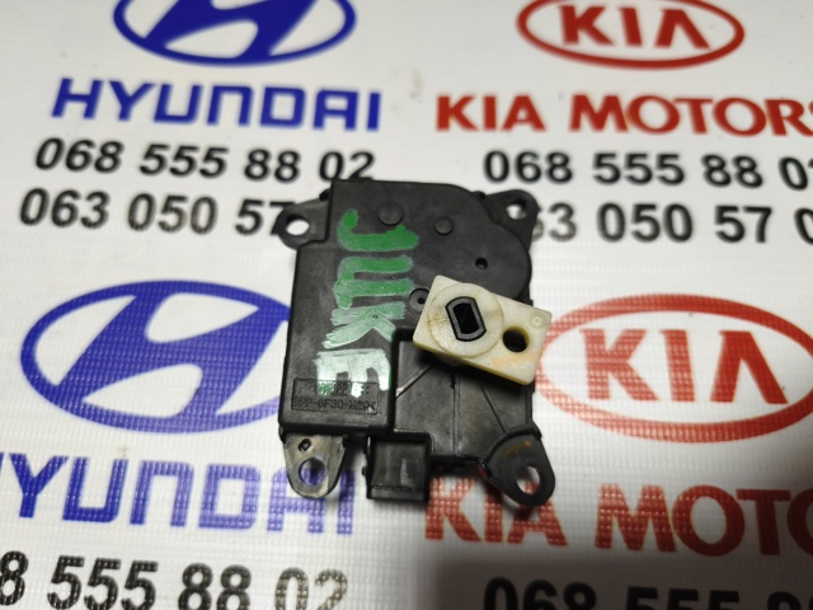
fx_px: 540
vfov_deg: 58.9
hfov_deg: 73.9
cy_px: 305
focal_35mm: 23
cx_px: 406
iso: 320
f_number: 1.7
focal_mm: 5.35
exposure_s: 1/50
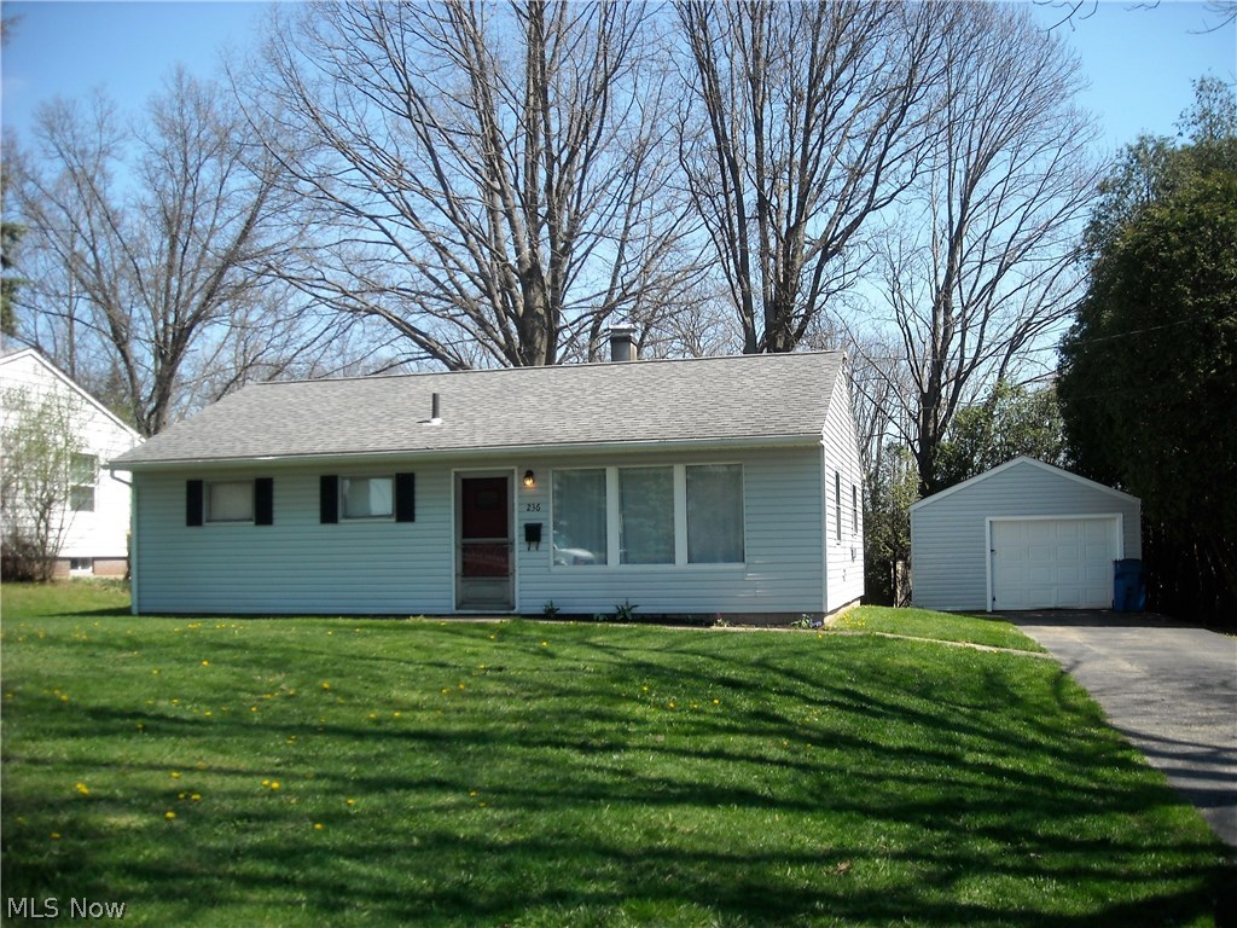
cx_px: 618
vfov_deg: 40.7
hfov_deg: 52.6
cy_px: 464
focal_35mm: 35
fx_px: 1251
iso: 64
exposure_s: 1/135
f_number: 5.6
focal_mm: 5.7
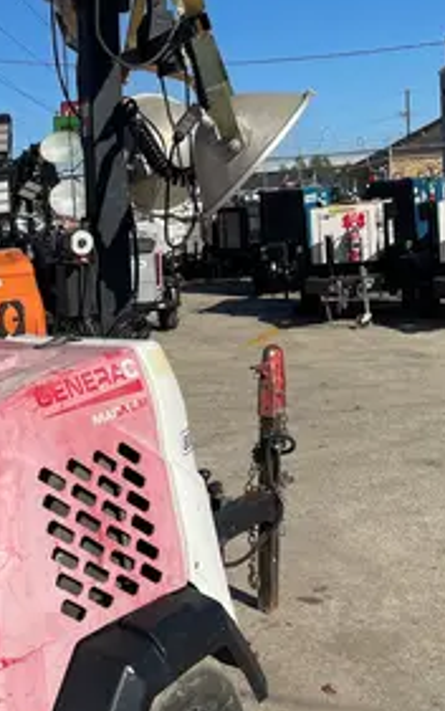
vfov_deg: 37.5
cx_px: 43
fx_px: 1046
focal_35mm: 54
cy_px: 325
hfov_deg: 23.4
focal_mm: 4.2
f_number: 1.6
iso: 32
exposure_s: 1/6135
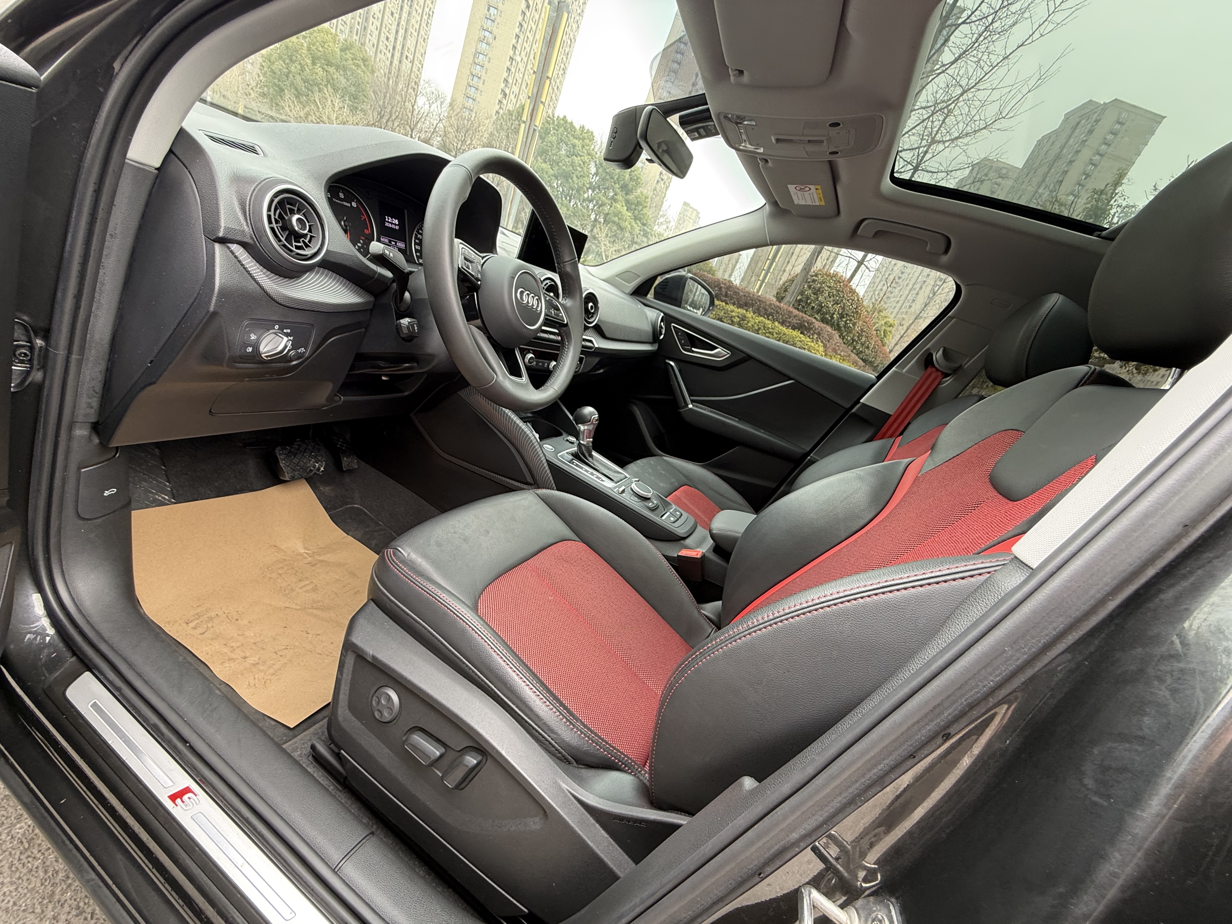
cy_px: 462
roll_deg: -22.8
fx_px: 498
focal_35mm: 14
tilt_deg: -20.0
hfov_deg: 102.1
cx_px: 616
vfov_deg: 85.7
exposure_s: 1/99
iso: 125
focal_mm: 2.22
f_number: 2.2
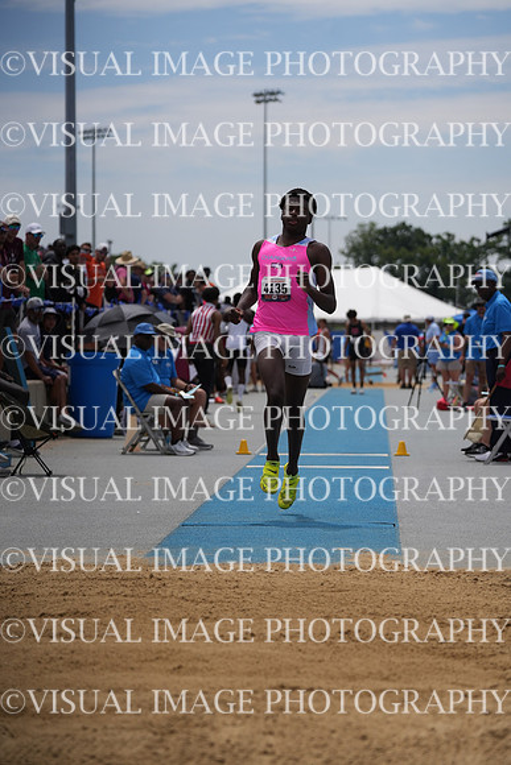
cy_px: 382
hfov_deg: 11.5
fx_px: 2532
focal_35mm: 119
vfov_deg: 17.2
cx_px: 256
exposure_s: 1/8000
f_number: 4
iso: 320
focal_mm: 119
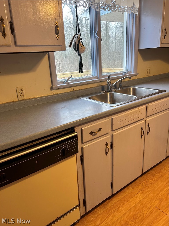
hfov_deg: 53.1
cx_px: 84
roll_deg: +4.0
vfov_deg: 67.3
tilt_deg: -16.8
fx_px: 169
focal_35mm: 26
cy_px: 113
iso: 64
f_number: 1.5
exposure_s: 1/60
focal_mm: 5.7
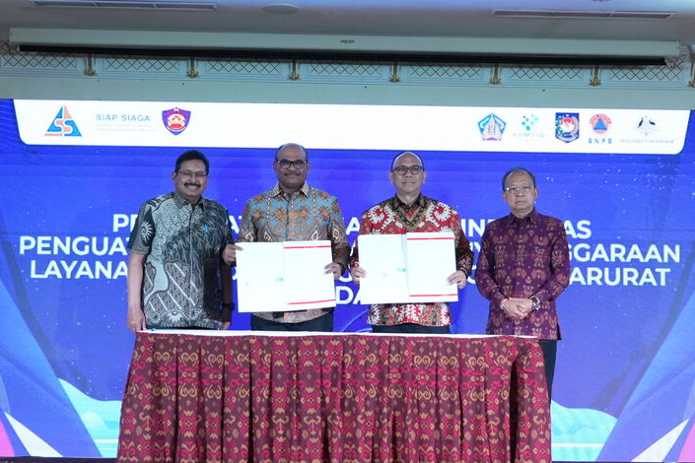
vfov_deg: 22.3
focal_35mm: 61
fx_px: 1178
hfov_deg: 32.9
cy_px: 221
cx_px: 349
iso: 8000
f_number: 4
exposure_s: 1/400
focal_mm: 43
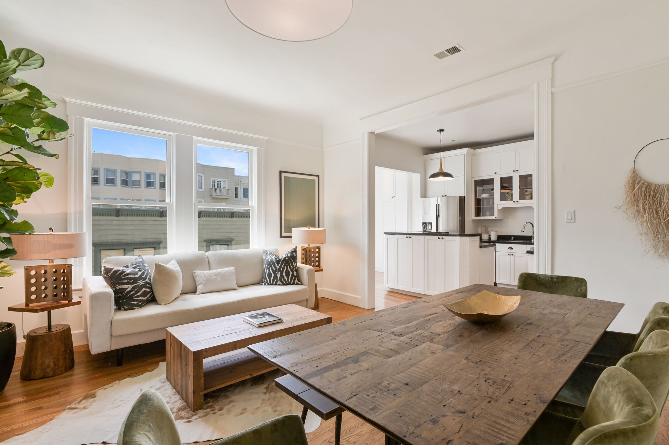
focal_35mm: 17
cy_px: 222
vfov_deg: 70.4
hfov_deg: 93.3
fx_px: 316
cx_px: 334
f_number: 11
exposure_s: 1/40
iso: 400
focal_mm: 17
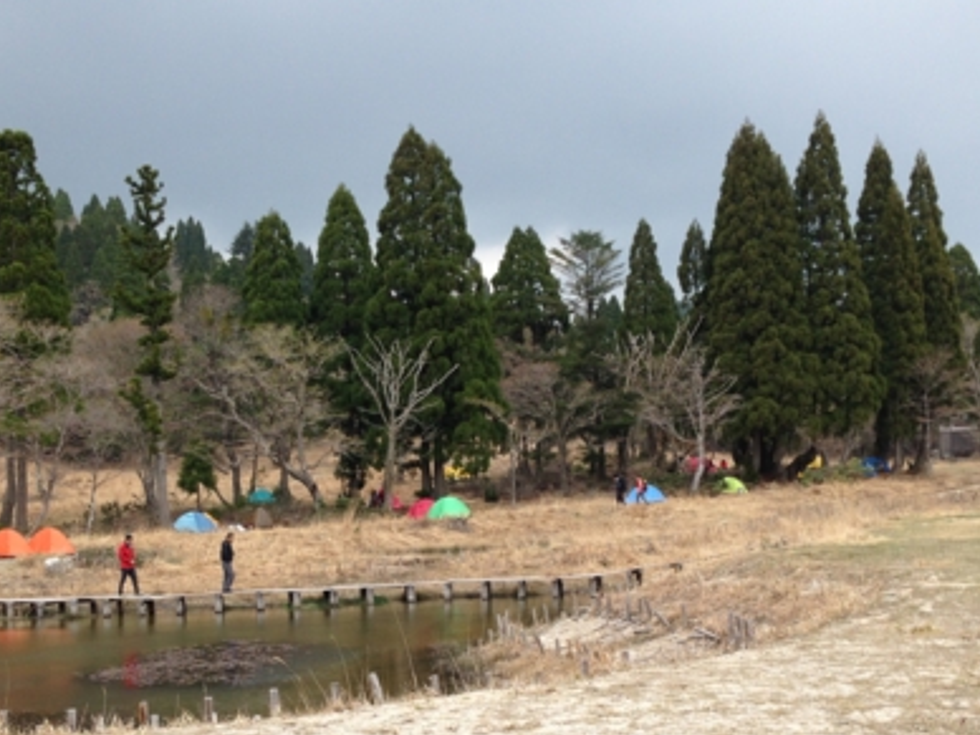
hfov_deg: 37.4
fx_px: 1444
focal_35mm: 51
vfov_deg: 28.2
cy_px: 535
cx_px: 419
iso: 50
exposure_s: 1/531
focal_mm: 4.12
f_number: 2.4
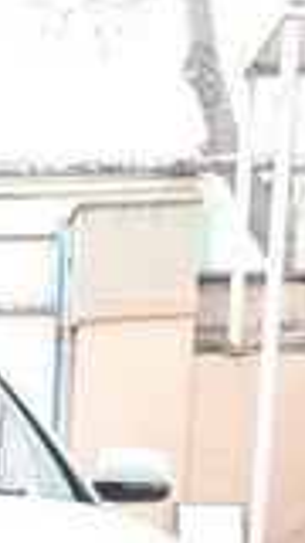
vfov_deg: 20.8
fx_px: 1308
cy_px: 747
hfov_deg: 12.6
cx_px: -169
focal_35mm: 91
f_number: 1.9
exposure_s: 1/142
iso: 40
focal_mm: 3.6
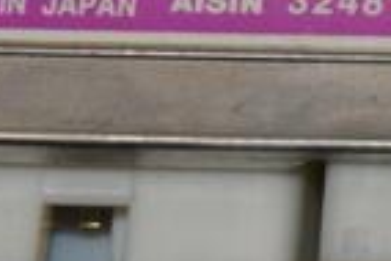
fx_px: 5861
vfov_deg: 2.6
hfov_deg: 3.8
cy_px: -55
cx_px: 498
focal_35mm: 539
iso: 800
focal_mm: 85
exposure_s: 1/200
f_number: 10
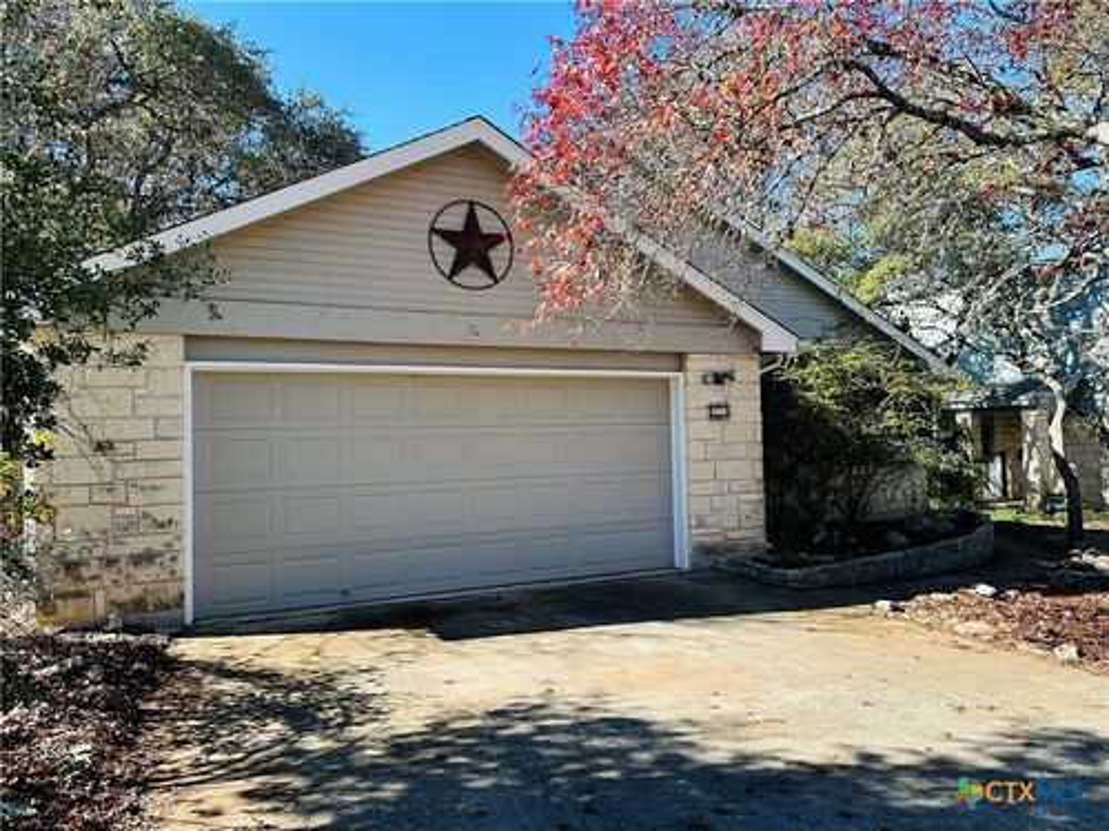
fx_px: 769
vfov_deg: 56.8
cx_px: 554
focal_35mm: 24
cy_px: 416
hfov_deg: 71.6
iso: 80
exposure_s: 1/1009
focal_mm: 6.86
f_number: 1.78
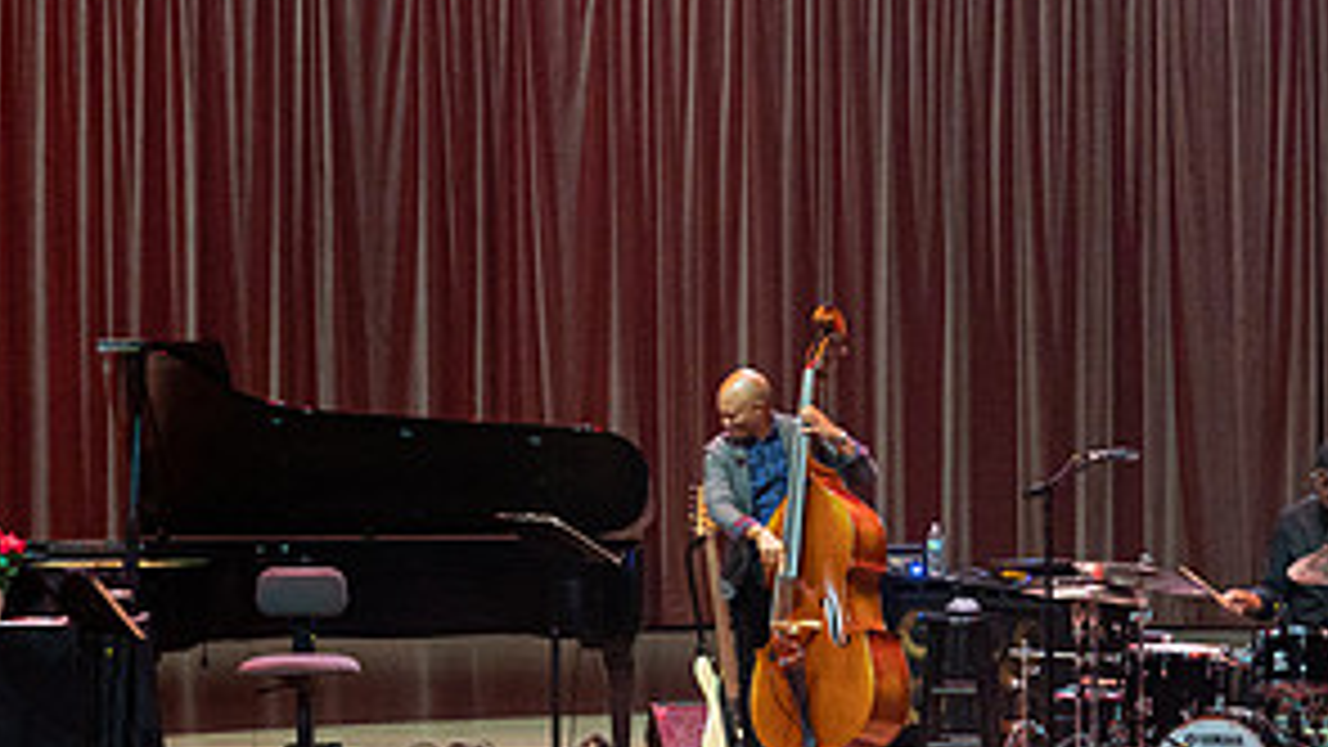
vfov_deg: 5.4
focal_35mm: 226
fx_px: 7959
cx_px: 686
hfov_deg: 9.5
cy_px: 258
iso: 2500
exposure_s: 1/250
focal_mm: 97
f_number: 5.6
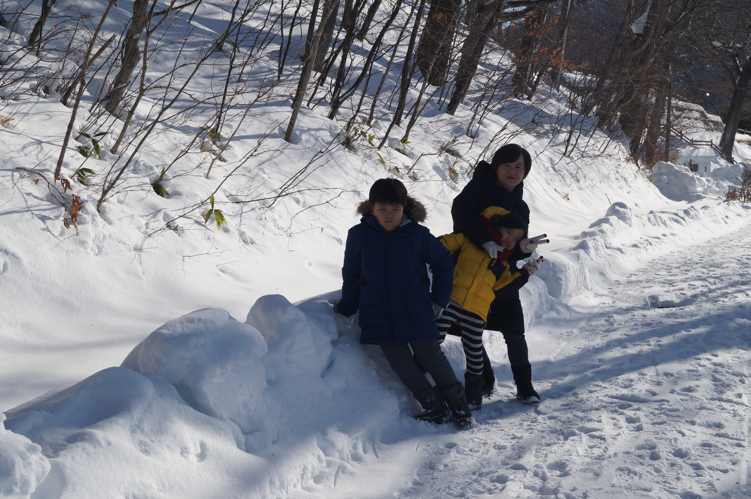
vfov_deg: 22.6
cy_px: 250
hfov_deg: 33.4
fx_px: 1250
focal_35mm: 60
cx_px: 376
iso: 100
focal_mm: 40
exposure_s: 1/500
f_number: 9
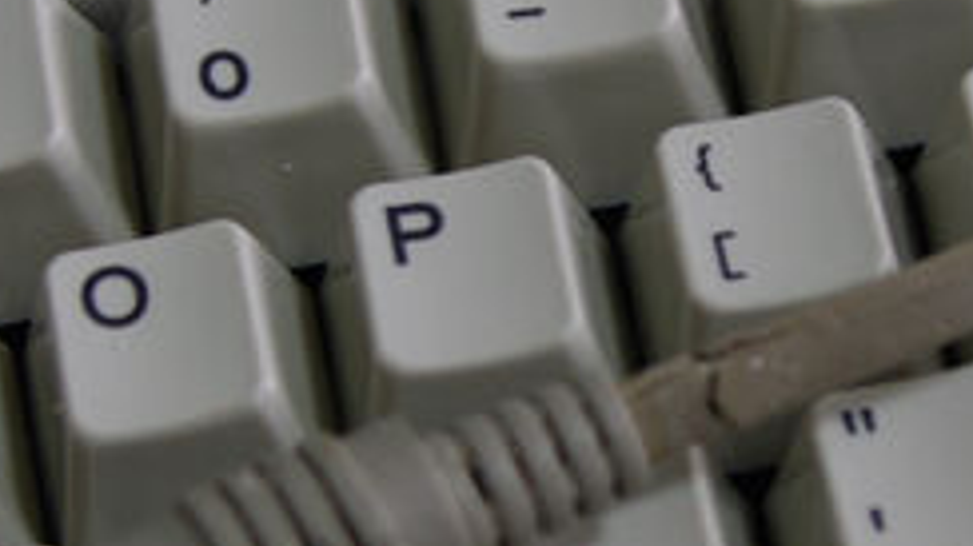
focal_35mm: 185
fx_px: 4771
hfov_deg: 11.6
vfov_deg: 6.6
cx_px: 674
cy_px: 373
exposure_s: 1/20
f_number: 2.8
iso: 100
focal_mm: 28
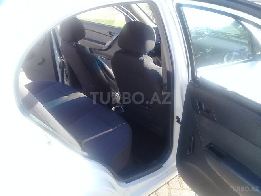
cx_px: 130
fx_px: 234
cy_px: 98
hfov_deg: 58.4
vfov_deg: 45.4
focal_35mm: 31
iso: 50
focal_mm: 3.3
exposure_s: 1/163
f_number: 2.2
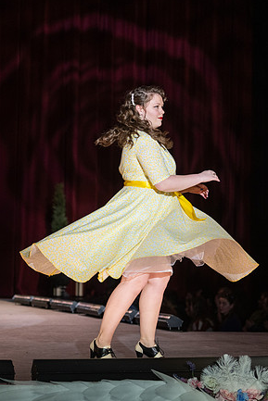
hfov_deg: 11.3
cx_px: 195
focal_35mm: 121
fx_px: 1350
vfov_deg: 16.9
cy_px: 187
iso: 640
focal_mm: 70
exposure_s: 1/800
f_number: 2.8
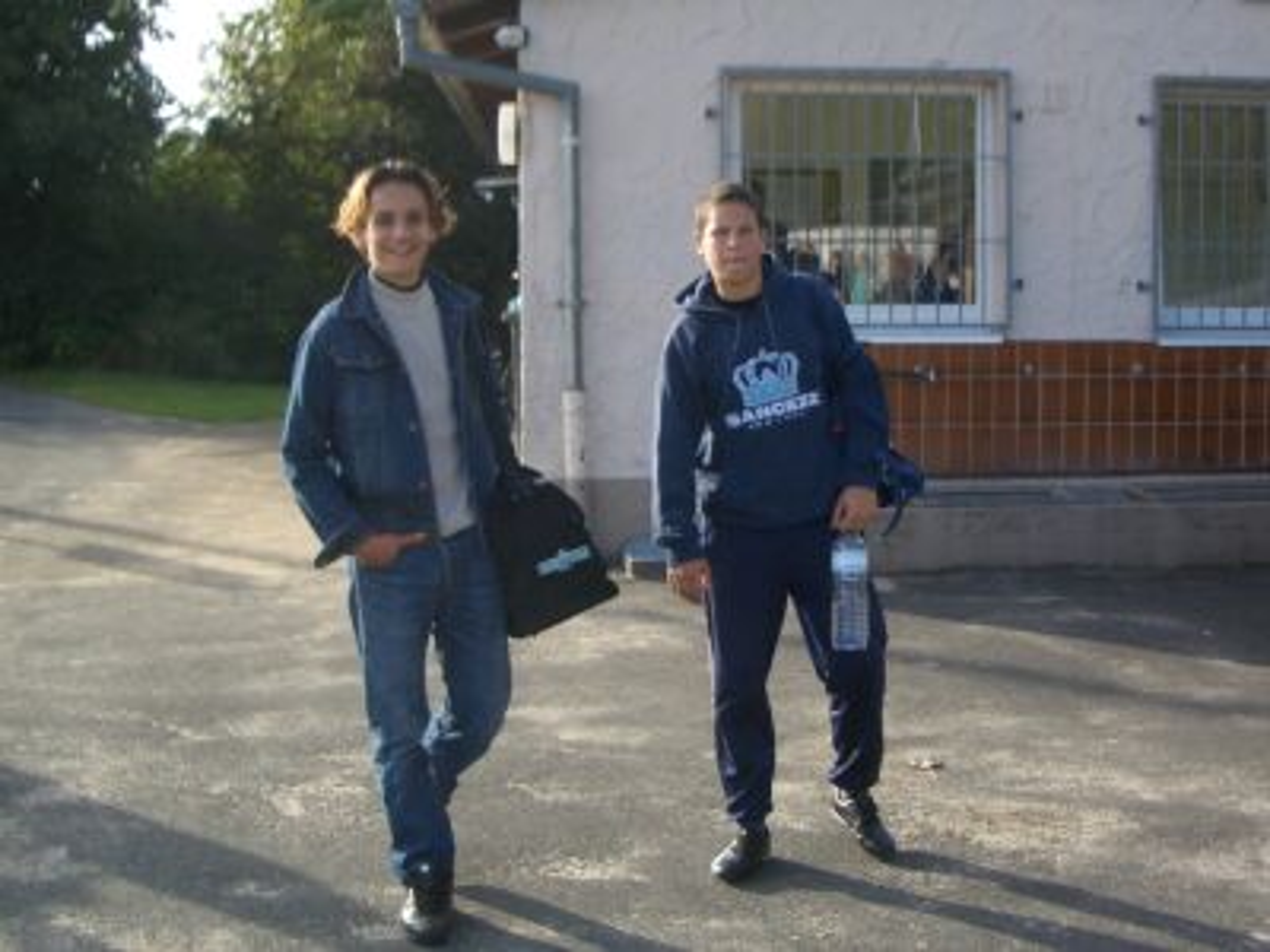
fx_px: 1284
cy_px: 476
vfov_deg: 40.7
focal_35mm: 35
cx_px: 635
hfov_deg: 52.6
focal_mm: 5.8
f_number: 2.6
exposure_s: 1/400
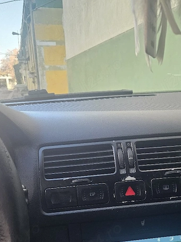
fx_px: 279
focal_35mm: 40
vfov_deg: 45.3
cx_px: 109
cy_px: 180
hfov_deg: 35.8
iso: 160
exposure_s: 1/182
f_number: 1.8
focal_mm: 5.4
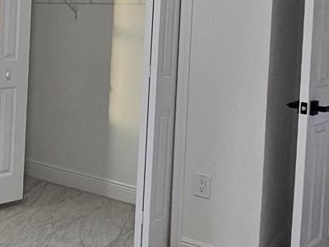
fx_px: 494
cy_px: 24
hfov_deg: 29.2
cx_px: -106
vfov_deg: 27.0
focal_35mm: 52
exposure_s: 1/77.4
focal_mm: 2.2
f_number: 2.2
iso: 200
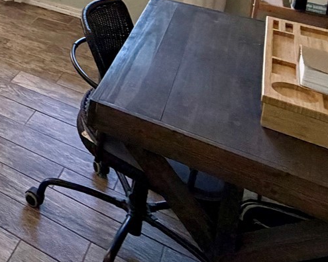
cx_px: -162
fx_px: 514
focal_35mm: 53
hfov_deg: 26.1
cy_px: -125
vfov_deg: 23.3
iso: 400
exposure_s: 1/60
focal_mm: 2.22
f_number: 2.2
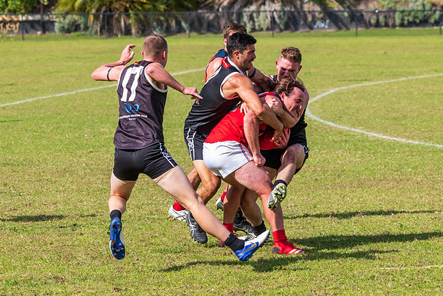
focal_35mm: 275
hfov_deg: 7.5
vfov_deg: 5.0
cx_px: 258
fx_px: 3386
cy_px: 159
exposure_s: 1/1600
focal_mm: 200
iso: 1250
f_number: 11
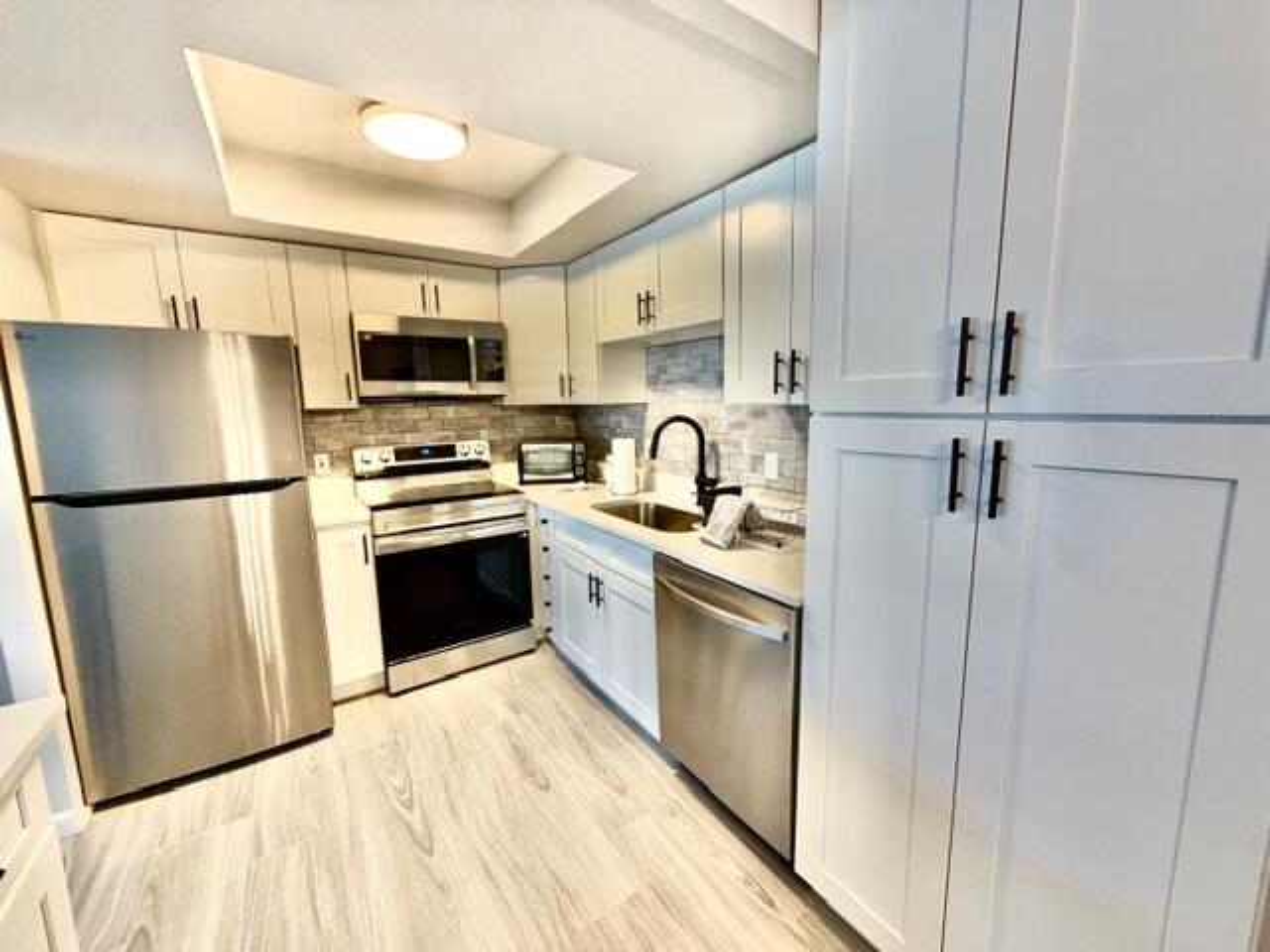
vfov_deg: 85.7
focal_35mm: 14
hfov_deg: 102.1
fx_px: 514
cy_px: 476
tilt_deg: -8.9
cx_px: 635
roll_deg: +0.8
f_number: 2.2
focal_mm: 2.22
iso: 200
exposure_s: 1/60
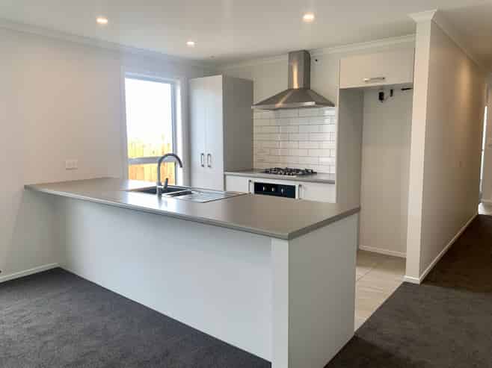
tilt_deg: -6.6
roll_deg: +0.3
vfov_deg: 53.0
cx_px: 246
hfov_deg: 67.3
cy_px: 184
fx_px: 369
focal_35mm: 26
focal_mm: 4.25
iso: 25
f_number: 1.8
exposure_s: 1/105
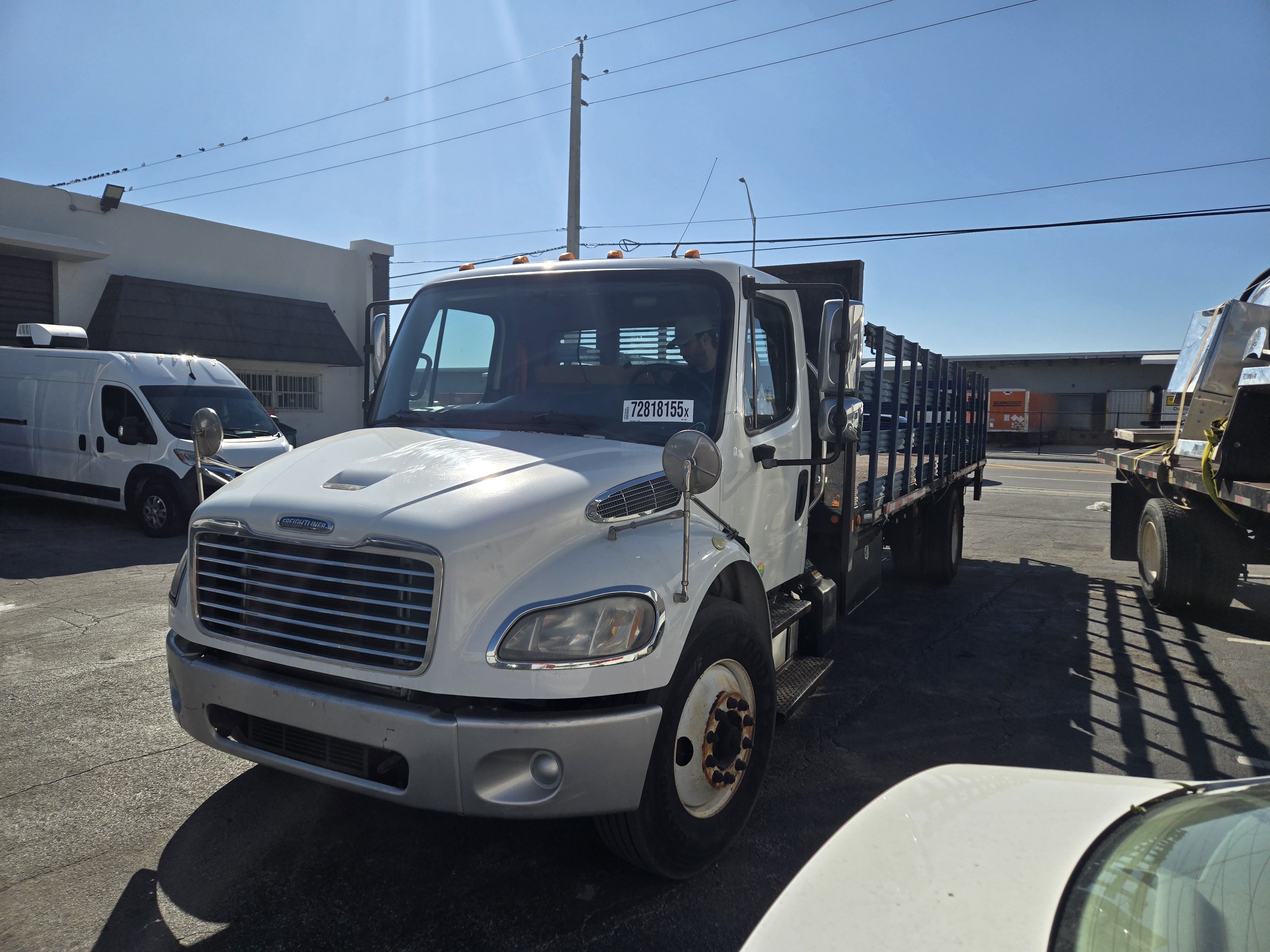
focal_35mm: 23
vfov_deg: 58.9
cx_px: 635
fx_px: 844
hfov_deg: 73.9
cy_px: 476
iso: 25
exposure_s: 1/2921
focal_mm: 5.4
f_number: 1.8
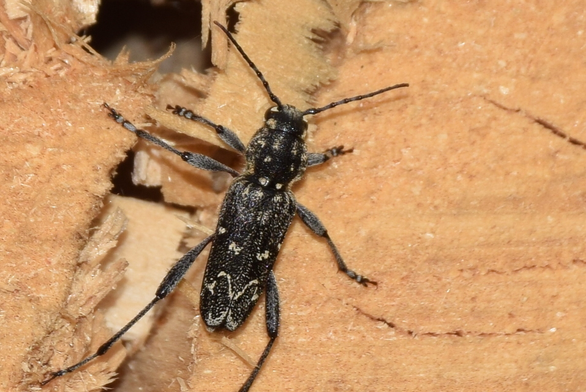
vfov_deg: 6.6
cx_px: 293
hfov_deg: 9.8
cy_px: 196
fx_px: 3421
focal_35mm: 210
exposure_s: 1/160
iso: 100
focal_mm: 140
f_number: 13
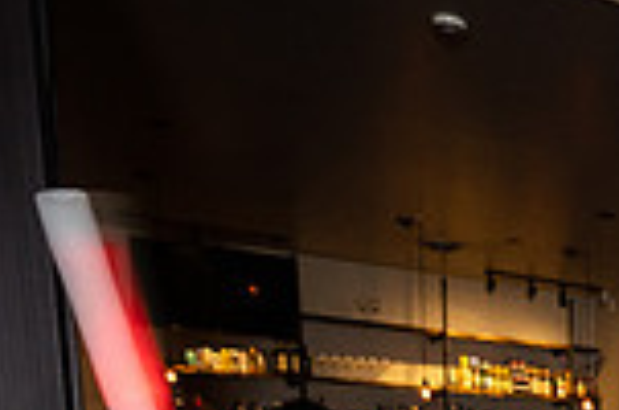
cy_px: 655
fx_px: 1012
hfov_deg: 26.8
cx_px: 869
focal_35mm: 59
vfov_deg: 19.3
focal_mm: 14
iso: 3200
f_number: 6.3
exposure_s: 1/60
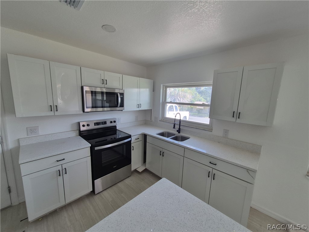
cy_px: 116
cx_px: 154
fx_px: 116
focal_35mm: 13
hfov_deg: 106.2
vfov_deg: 89.9
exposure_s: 1/60
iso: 50
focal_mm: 1.74
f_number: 2.2
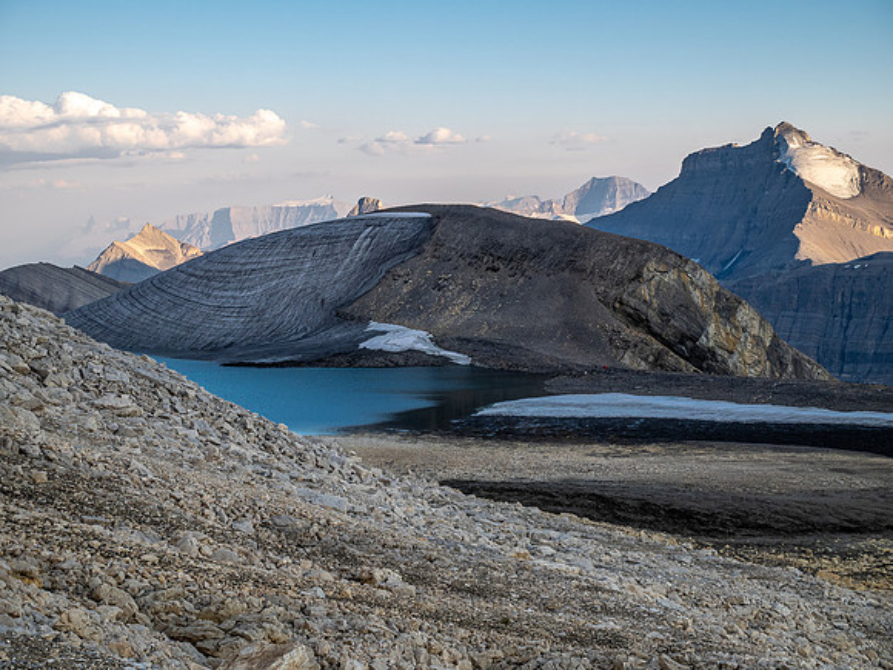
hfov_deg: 30.3
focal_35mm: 64
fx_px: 1651
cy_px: 335
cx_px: 446
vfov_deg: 22.9
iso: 200
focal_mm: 32
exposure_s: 1/125
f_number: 8
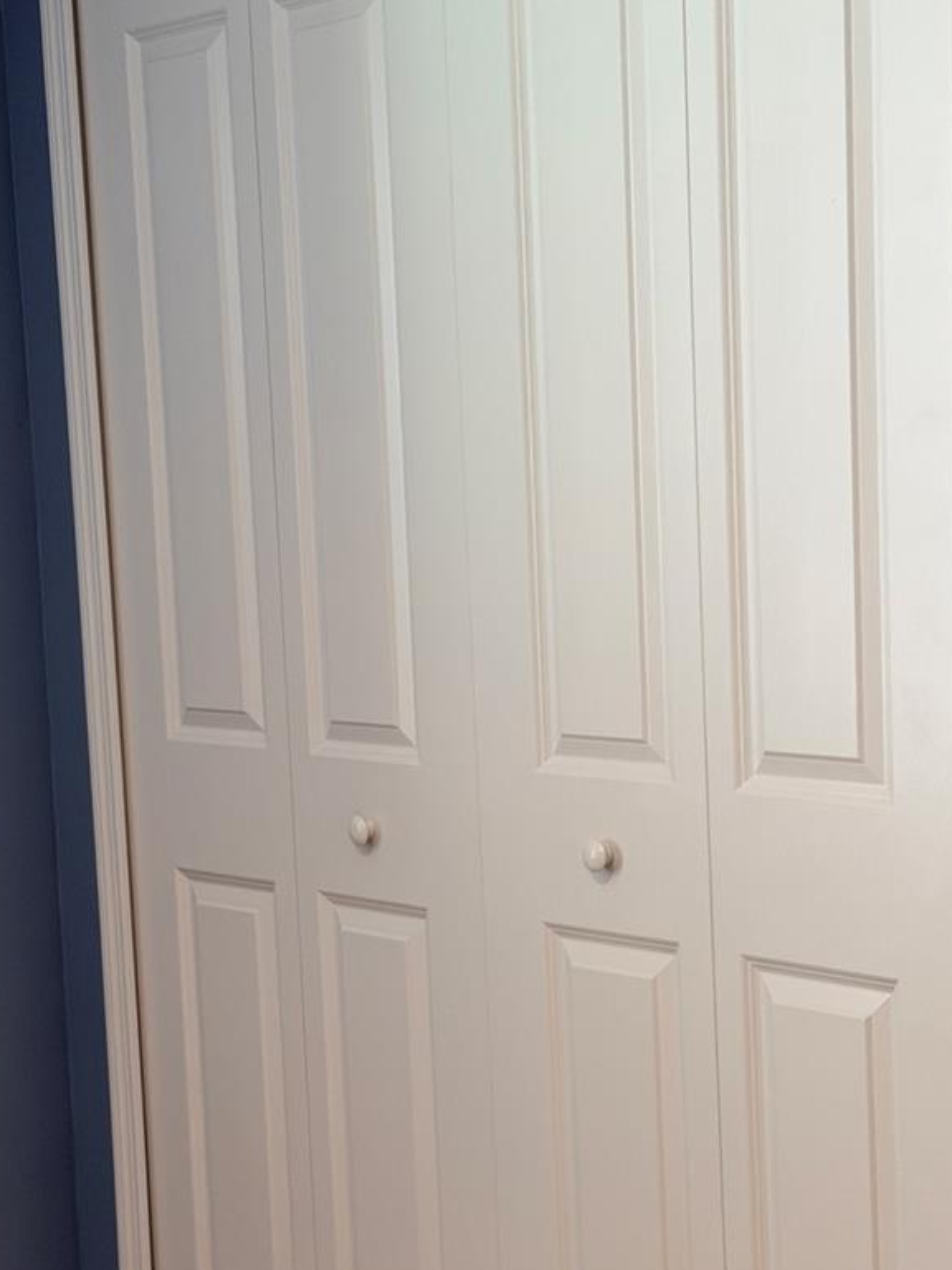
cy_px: 777
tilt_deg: -8.0
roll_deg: +4.3
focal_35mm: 75
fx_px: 2750
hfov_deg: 19.6
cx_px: 461
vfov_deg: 25.9
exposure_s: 1/121
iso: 80
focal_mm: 6.76
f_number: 1.78
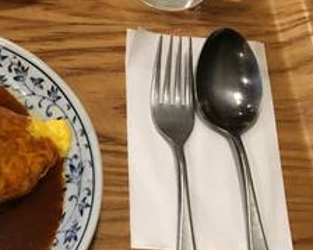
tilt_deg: -60.4
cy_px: 105
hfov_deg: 21.8
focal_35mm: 81
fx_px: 750
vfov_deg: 18.9
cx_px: -64
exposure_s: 1/30
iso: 160
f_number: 2.2
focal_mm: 4.15
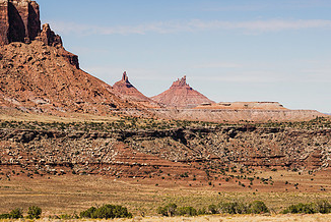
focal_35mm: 129
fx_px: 1187
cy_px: 184
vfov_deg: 10.6
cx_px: 186
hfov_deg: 15.9
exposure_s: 1/640
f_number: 7.1
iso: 160
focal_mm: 70
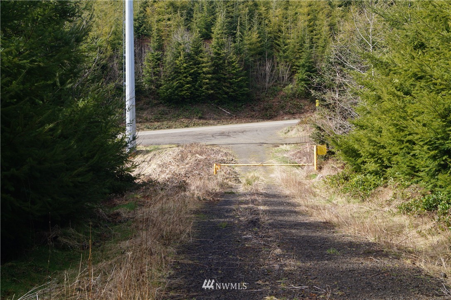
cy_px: 150
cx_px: 226
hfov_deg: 43.6
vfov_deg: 29.8
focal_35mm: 45
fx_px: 563
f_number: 8
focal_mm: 30
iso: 100
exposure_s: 1/80
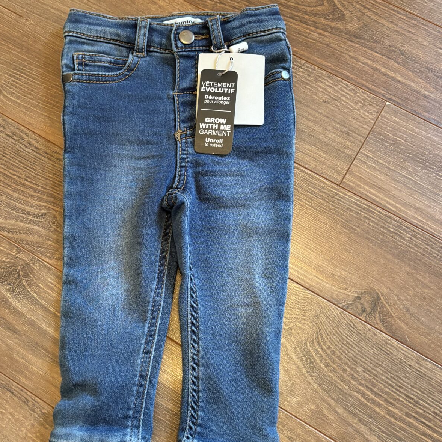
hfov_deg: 41.6
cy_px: 231
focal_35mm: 40
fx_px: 578
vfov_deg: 41.8
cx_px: 166
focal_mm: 5.96
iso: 500
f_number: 1.6
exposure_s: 1/40
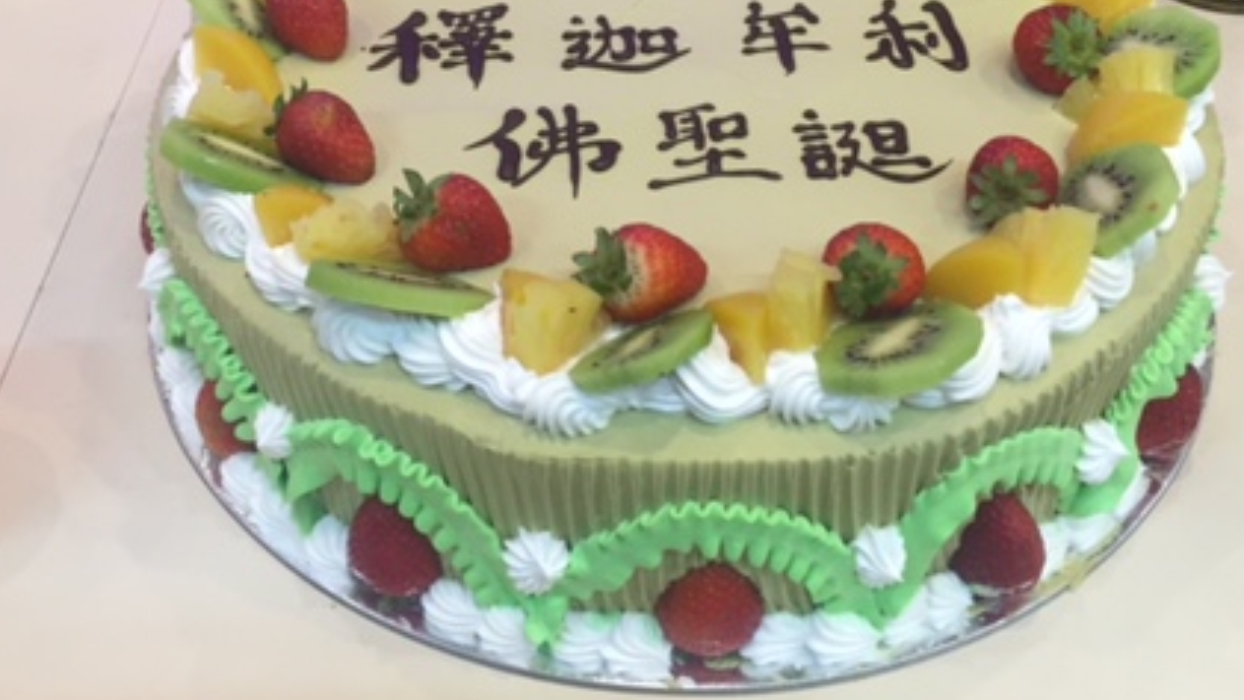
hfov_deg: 42.9
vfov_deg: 24.2
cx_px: 621
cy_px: 53
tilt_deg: -36.9
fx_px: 1584
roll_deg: -1.5
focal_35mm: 48
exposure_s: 1/33
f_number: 2.2
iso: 64
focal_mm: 4.15
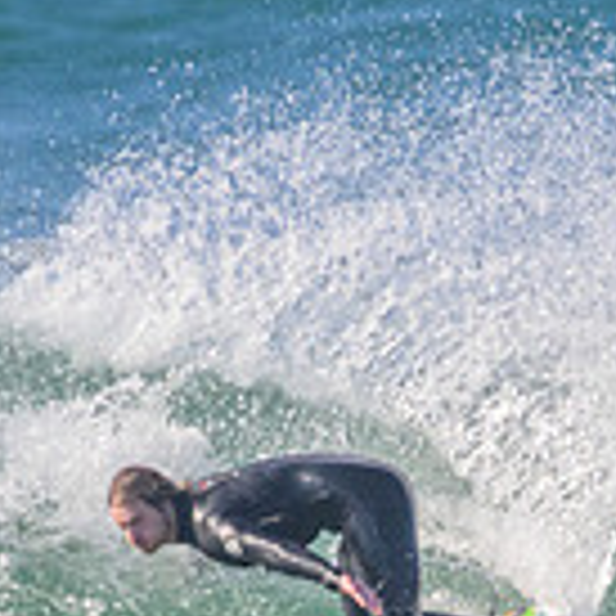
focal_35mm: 2872
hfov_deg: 0.6
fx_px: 57822
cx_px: 432
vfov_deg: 0.6
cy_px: 776
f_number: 11
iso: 1600
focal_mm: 800
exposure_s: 1/2000
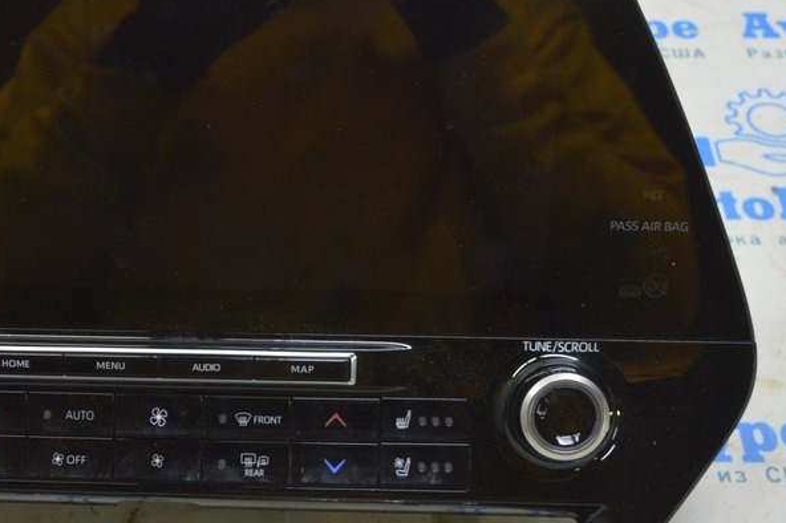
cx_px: 178
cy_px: 317
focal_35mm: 65
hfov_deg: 30.4
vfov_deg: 20.9
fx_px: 1415
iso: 400
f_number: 5.6
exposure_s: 1/20
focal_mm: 25
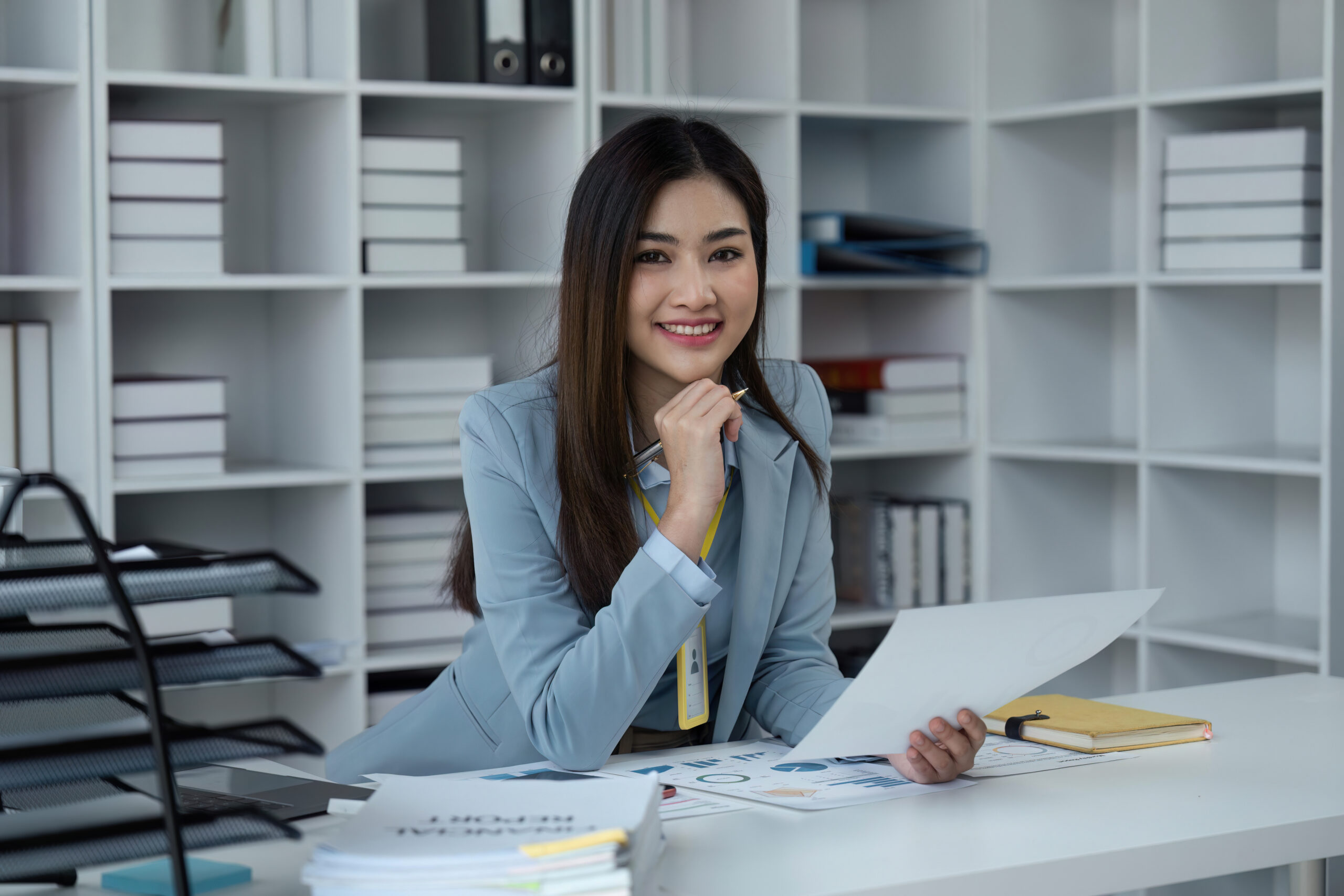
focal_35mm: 70
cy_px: 448
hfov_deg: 28.8
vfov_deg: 19.5
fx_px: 2613
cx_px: 672
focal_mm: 70
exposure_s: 1/320
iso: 160
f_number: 2.8
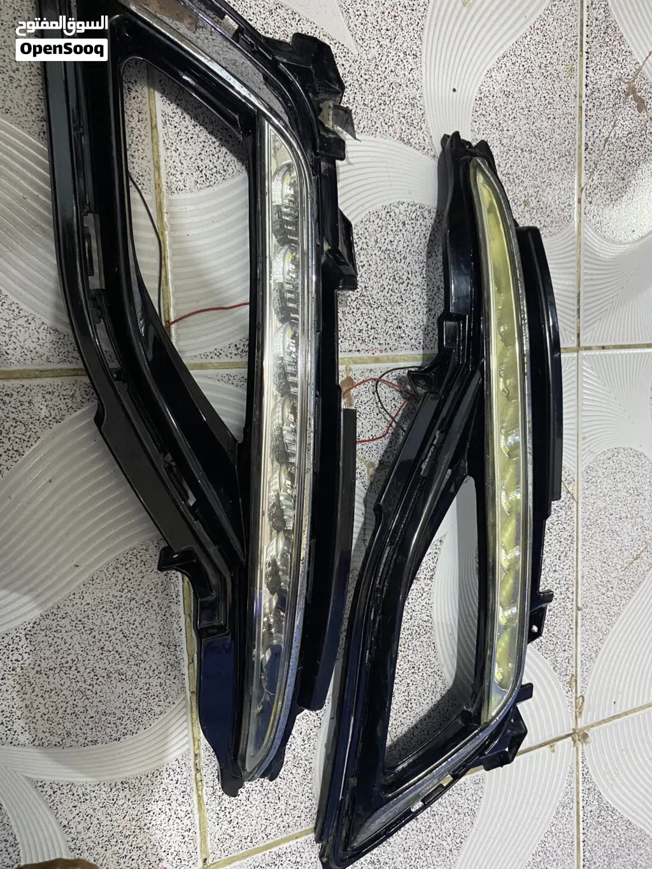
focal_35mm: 26
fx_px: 653
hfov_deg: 53.1
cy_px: 434
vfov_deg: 67.3
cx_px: 326
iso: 500
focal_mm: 4.25
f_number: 1.8
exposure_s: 1/54
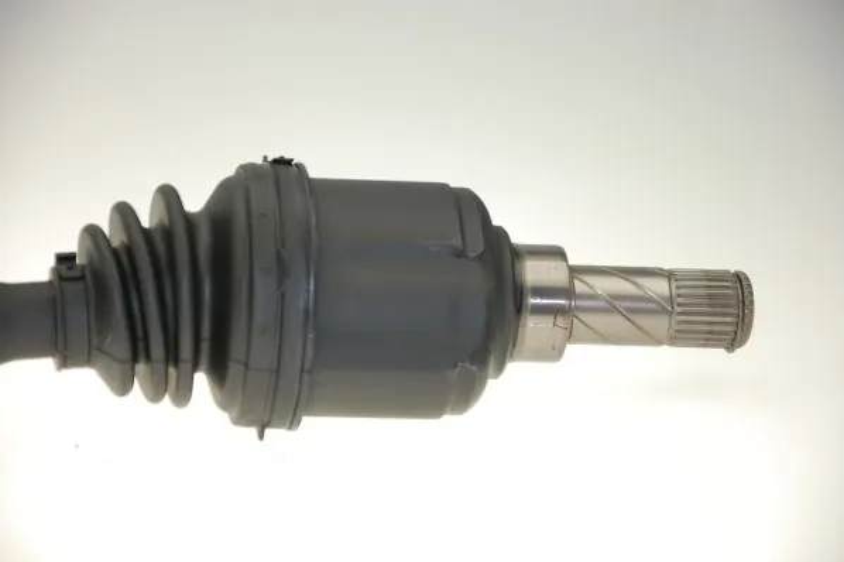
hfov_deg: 14.0
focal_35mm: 147
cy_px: 281
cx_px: 422
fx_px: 3444
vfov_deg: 9.3
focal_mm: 98
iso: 400
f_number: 5.6
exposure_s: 1/320
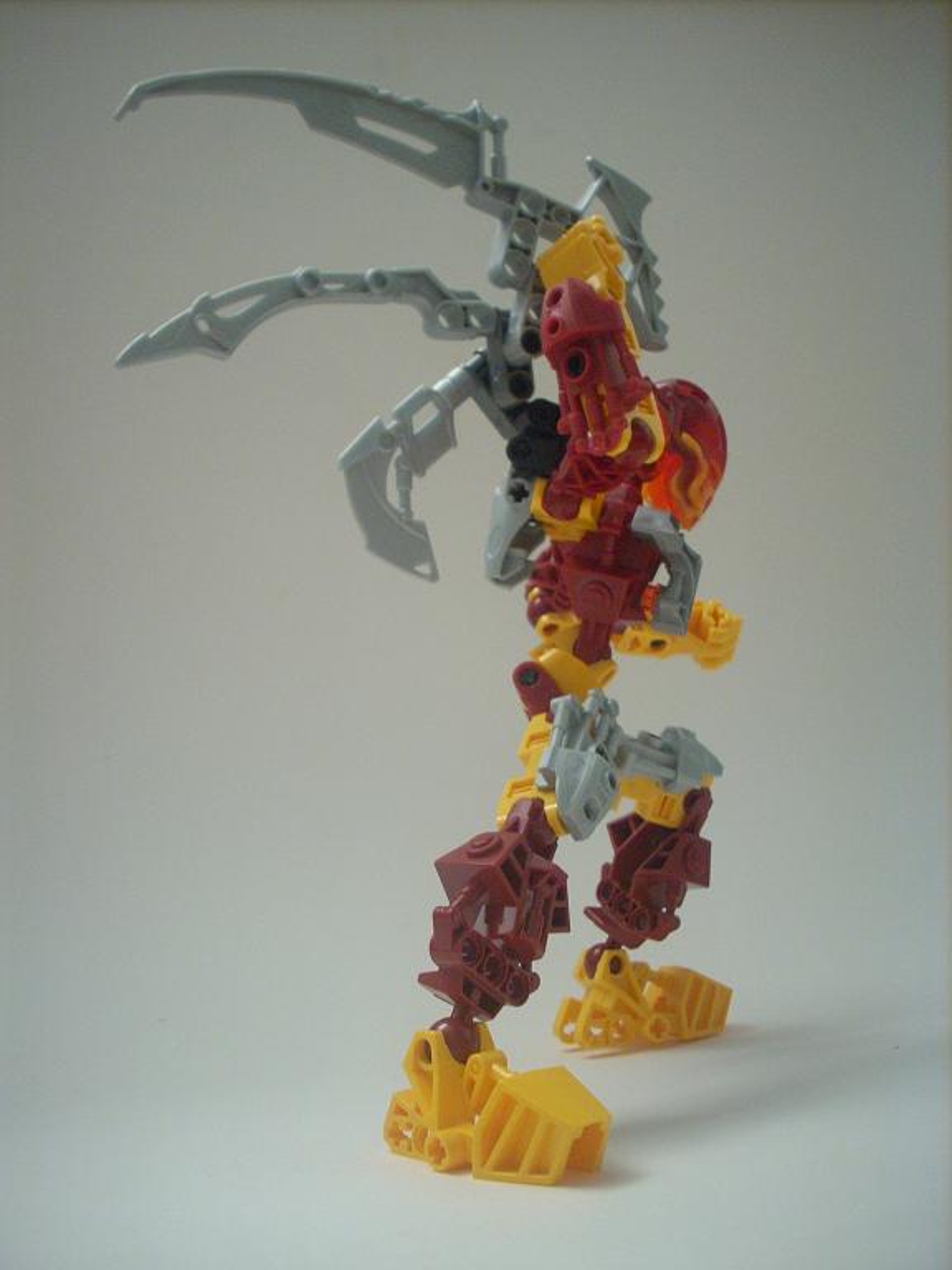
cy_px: 635
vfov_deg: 50.1
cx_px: 476
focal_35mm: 37
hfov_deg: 38.7
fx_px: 1357
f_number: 2.8
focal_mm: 6.2
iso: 200
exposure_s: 1/4.2
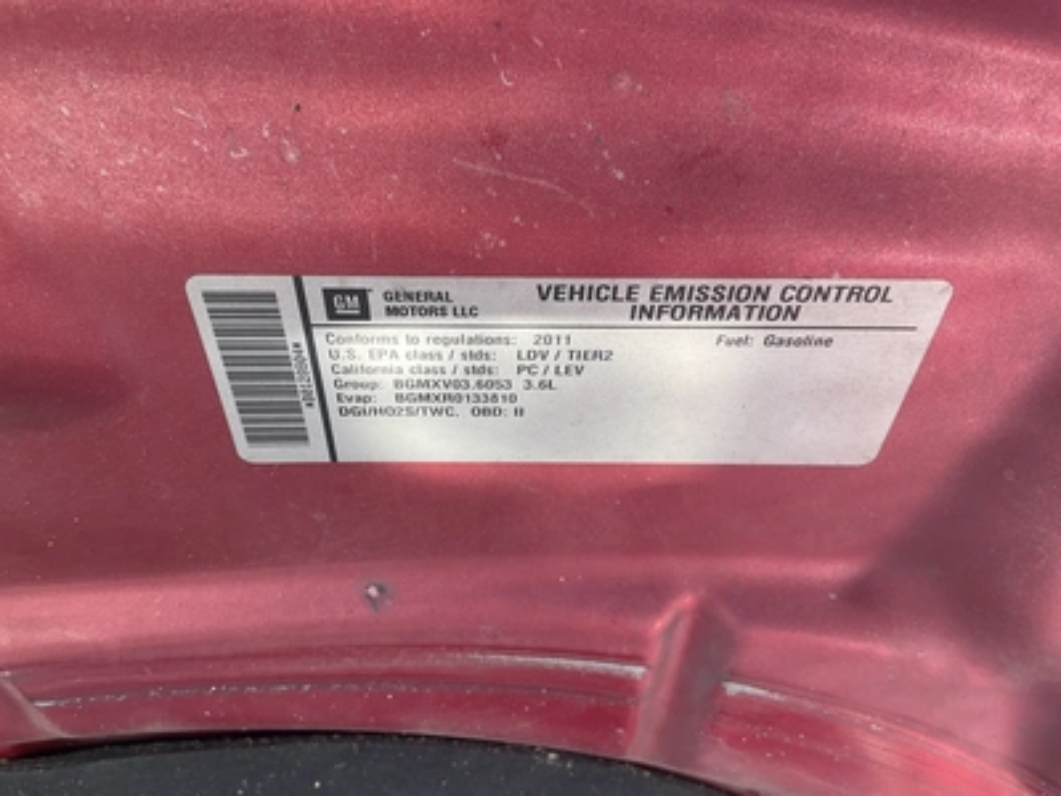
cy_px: 398
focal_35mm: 29
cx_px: 530
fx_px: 889
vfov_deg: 48.2
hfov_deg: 61.7
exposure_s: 1/157
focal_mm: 3
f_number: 1.8
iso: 20
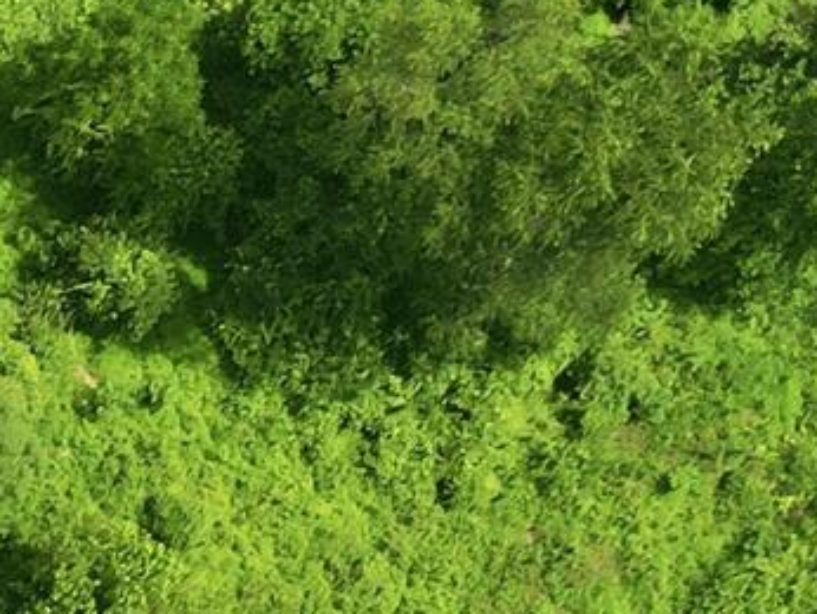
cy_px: 1346
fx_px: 3354
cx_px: -1022
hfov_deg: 11.8
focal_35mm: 142
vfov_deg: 9.6
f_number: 1.7
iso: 110
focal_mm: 6.7
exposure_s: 1/3200
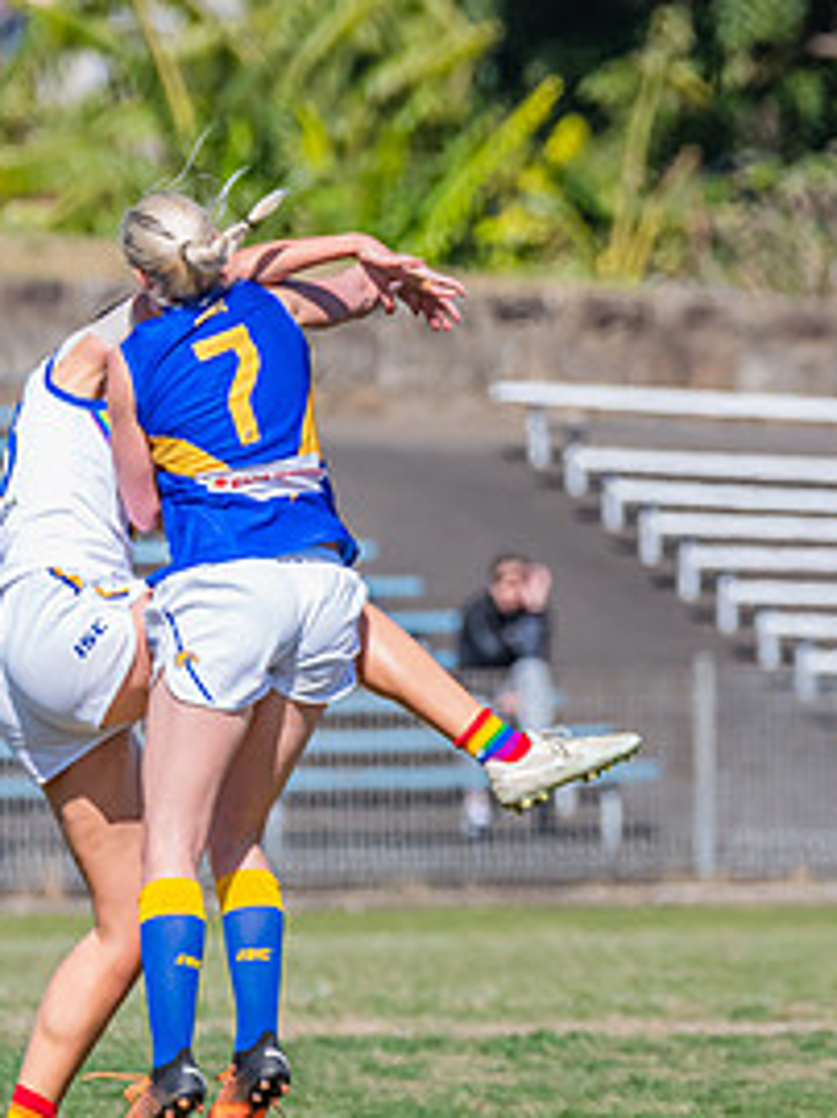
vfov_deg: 1.9
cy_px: 612
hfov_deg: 1.4
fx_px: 33485
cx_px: 232
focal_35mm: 1037
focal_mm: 420
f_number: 9
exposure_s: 1/1600
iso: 800
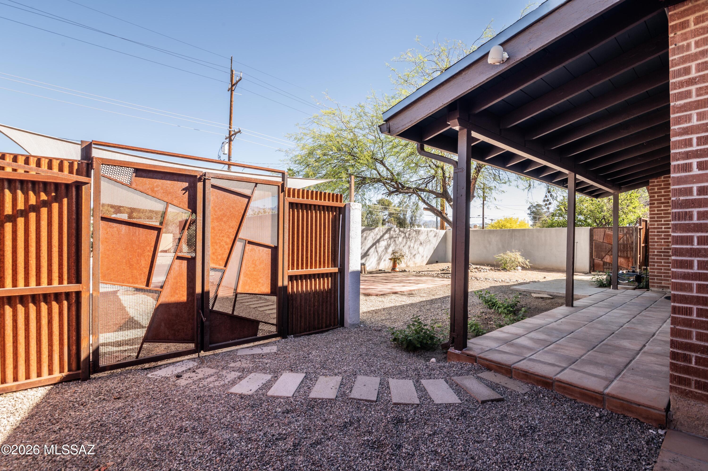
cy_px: 236
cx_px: 354
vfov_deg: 73.7
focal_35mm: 16
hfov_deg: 96.8
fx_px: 314
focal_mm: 16
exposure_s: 1/25
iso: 100
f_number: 14
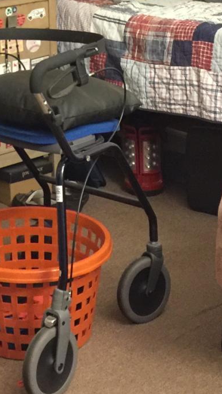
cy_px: -28
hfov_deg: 12.9
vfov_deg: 22.0
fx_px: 964
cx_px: -22
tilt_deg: -7.4
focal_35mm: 92
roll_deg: +3.2
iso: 160
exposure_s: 1/4
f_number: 2.2
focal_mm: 4.15
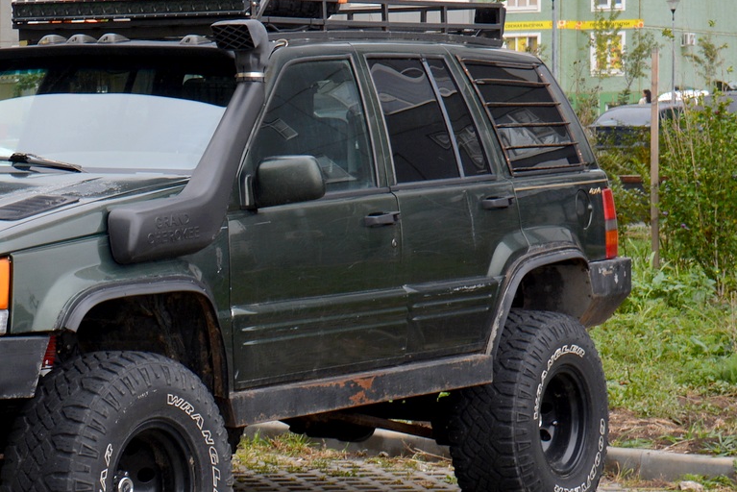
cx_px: 89
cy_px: 206
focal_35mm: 129
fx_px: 2642
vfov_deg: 10.6
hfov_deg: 15.7
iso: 200
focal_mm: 44
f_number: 7.1
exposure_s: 1/200
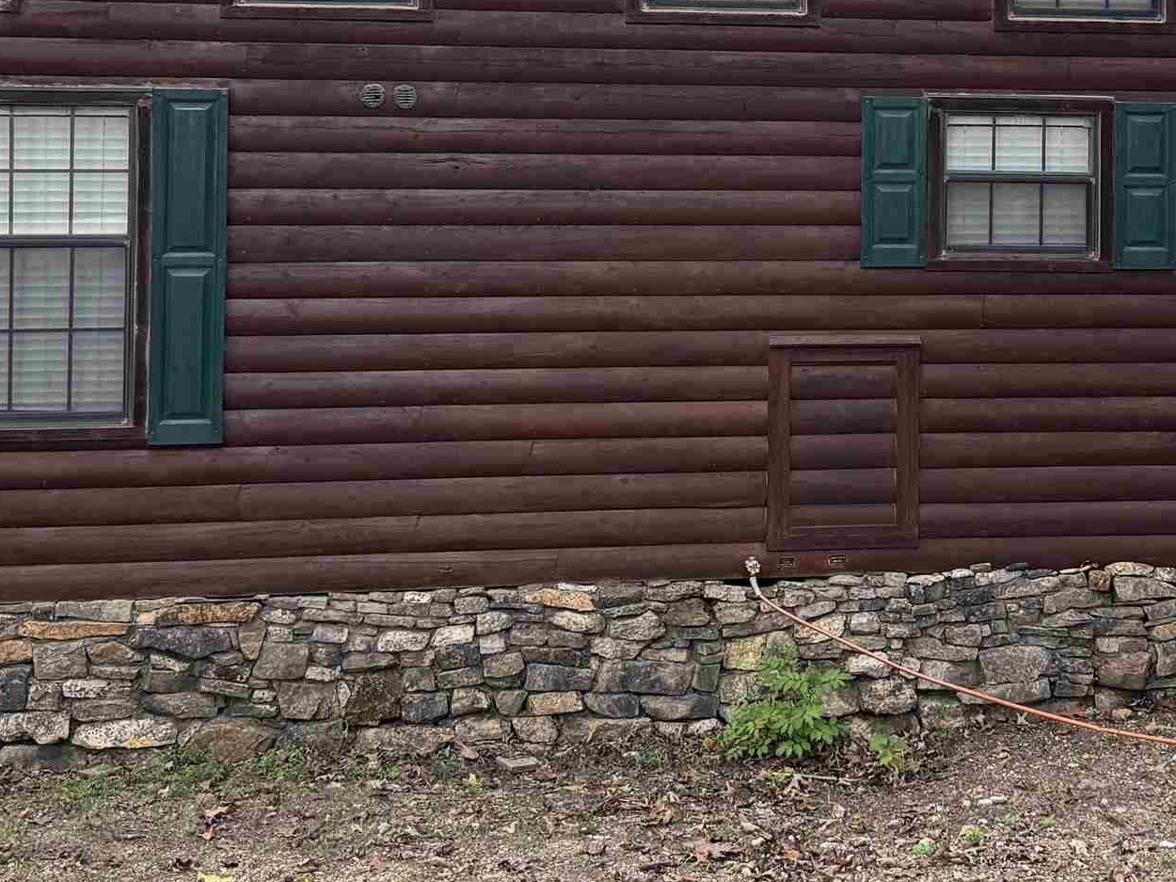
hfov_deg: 32.4
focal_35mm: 59
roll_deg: -1.0
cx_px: 785
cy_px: 88
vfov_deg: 24.1
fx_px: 2004
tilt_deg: +0.1
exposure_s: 1/98
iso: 200
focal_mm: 6.76
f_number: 1.78
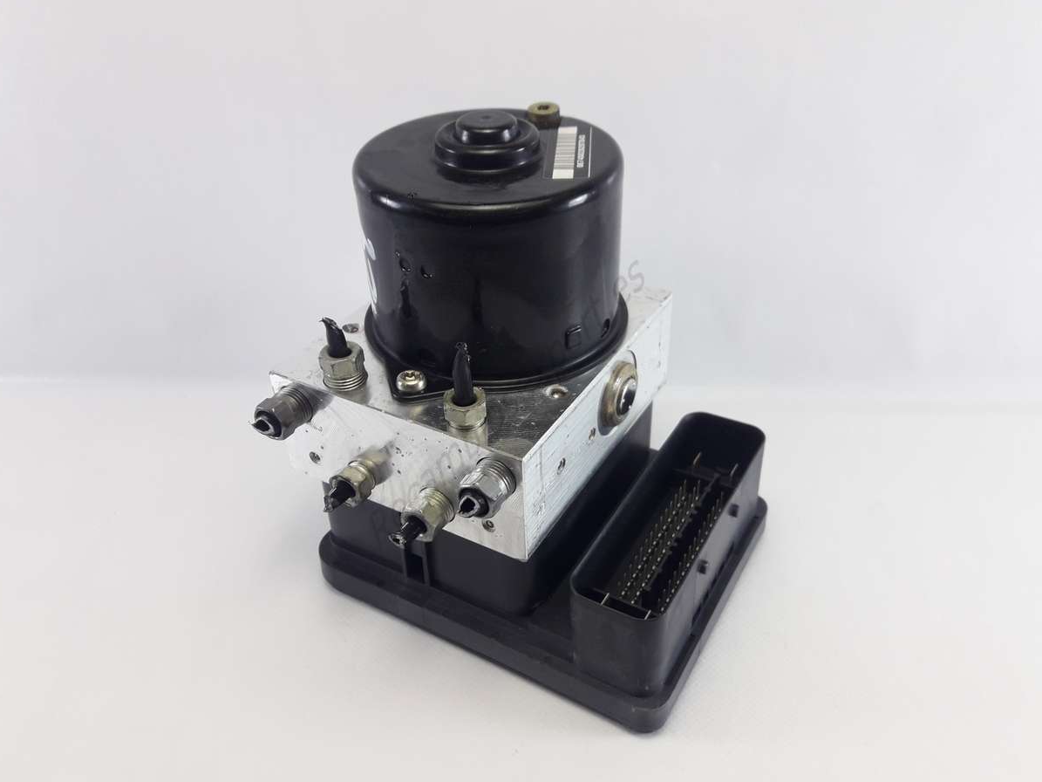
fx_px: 873
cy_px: 398
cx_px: 514
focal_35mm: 29
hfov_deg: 61.7
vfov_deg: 48.2
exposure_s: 1/33
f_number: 1.9
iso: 40
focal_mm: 3.7
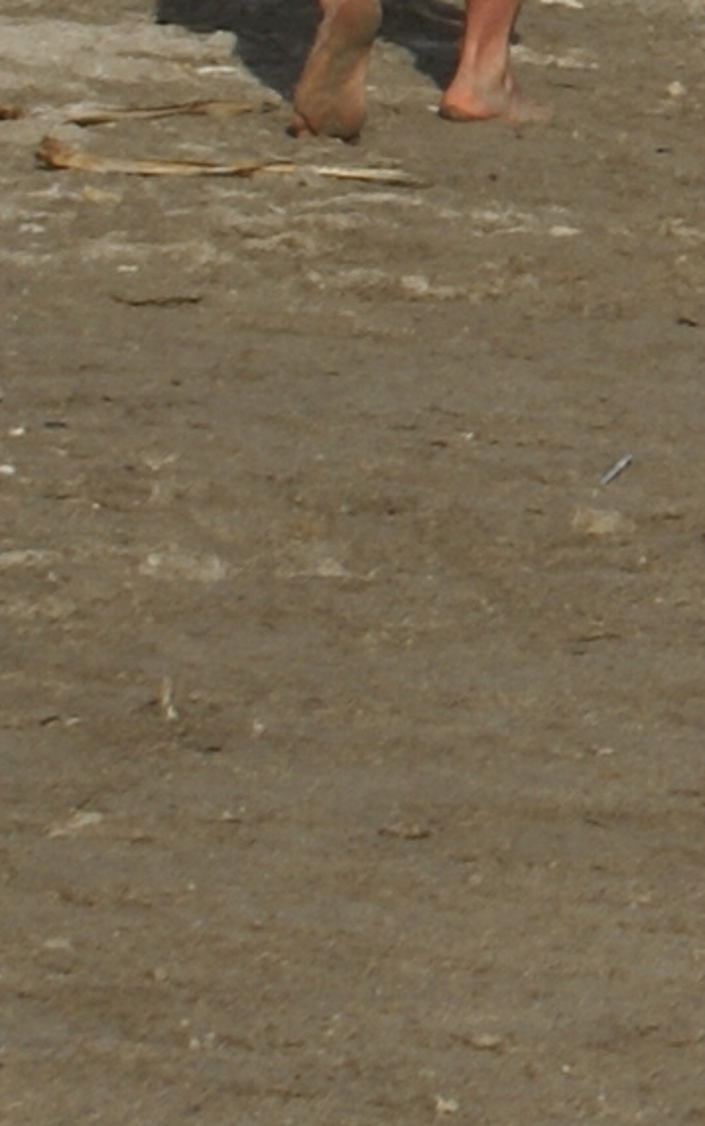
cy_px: -636
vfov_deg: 4.0
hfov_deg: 2.5
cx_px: 2302
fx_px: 15908
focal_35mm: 518
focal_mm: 50
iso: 100
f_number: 13
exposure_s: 1/250
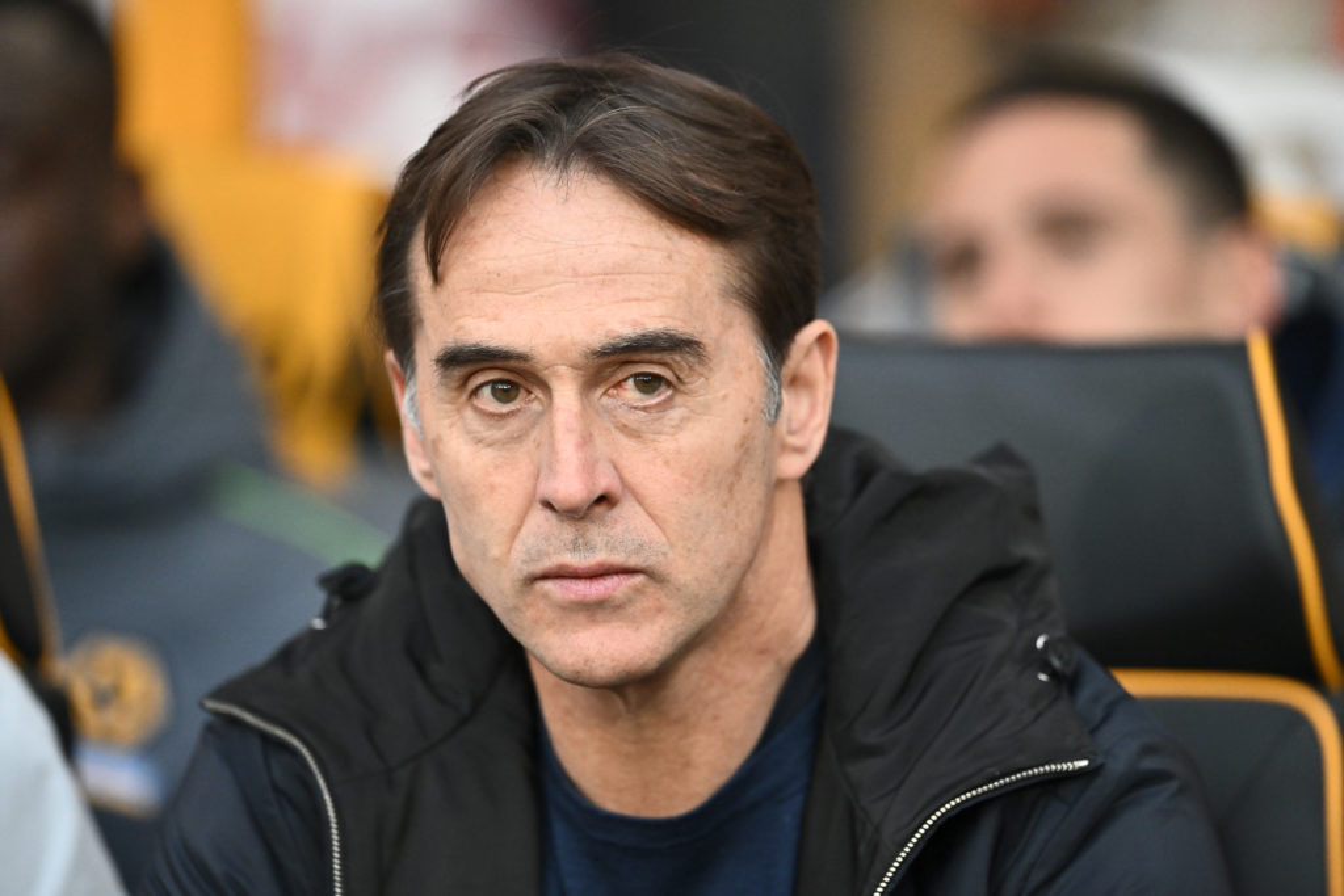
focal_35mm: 400
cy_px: 448
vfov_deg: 3.4
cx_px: 672
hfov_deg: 5.2
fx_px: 14934
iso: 2500
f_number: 2.8
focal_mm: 400
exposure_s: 1/2500
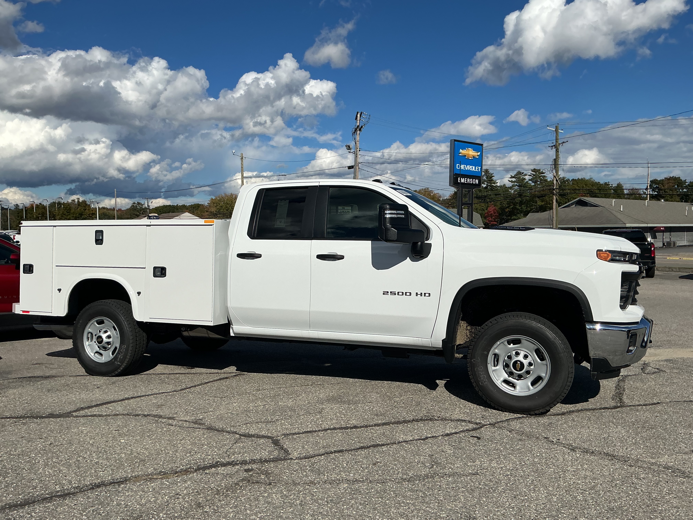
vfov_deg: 48.2
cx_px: 346
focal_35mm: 29
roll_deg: +0.9
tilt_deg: -2.4
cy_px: 260
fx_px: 581
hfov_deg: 61.7
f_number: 1.8
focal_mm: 3
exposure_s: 1/5263
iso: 25
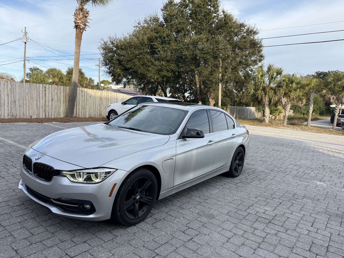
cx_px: 172
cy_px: 129
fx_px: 239
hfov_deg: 71.6
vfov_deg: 56.8
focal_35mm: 24
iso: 80
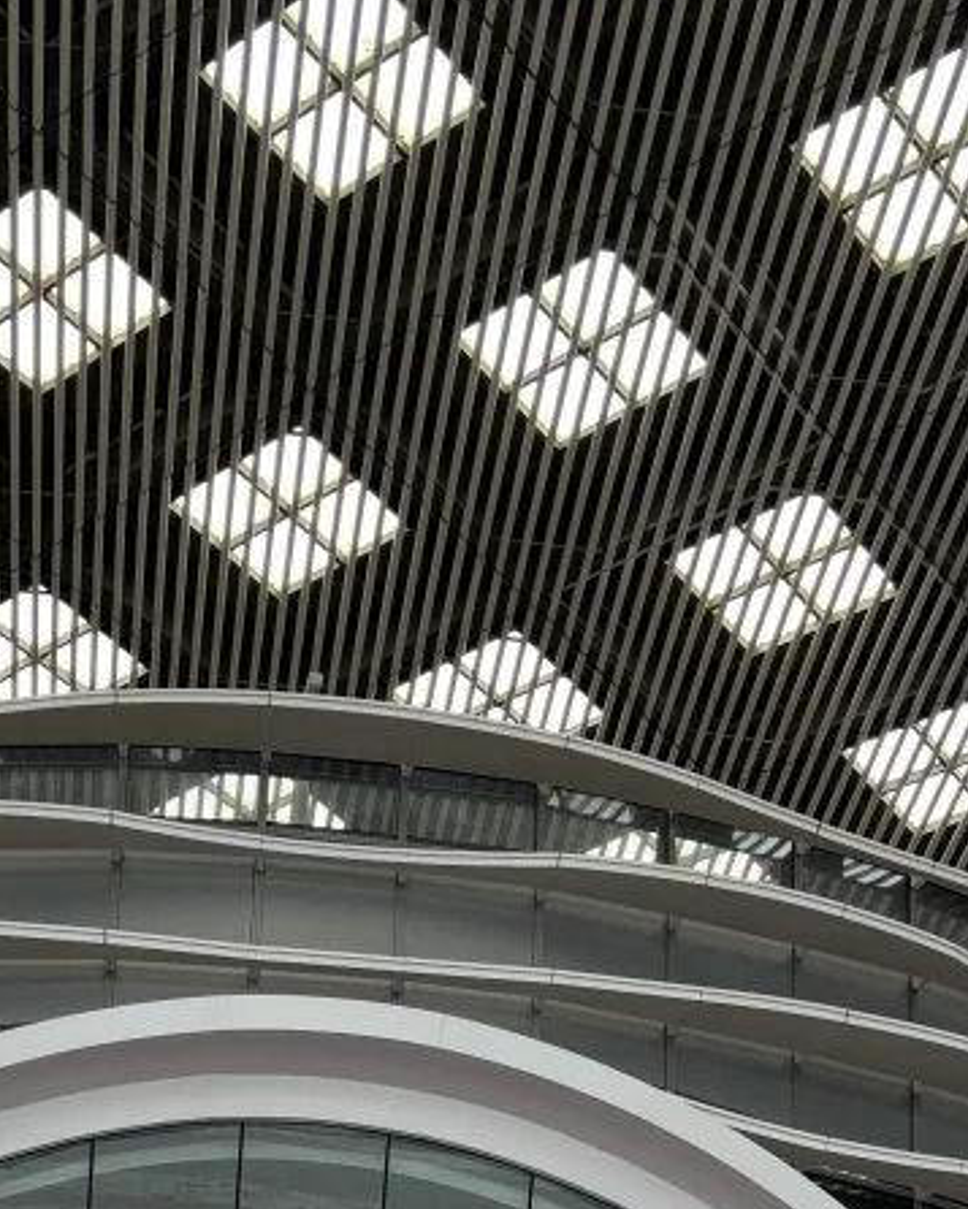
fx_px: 2936
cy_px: 1800
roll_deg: -3.0
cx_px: 287
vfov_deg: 20.1
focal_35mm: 82
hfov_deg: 18.6
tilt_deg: +15.8
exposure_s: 1/150
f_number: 1.6
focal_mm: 5.96
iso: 50
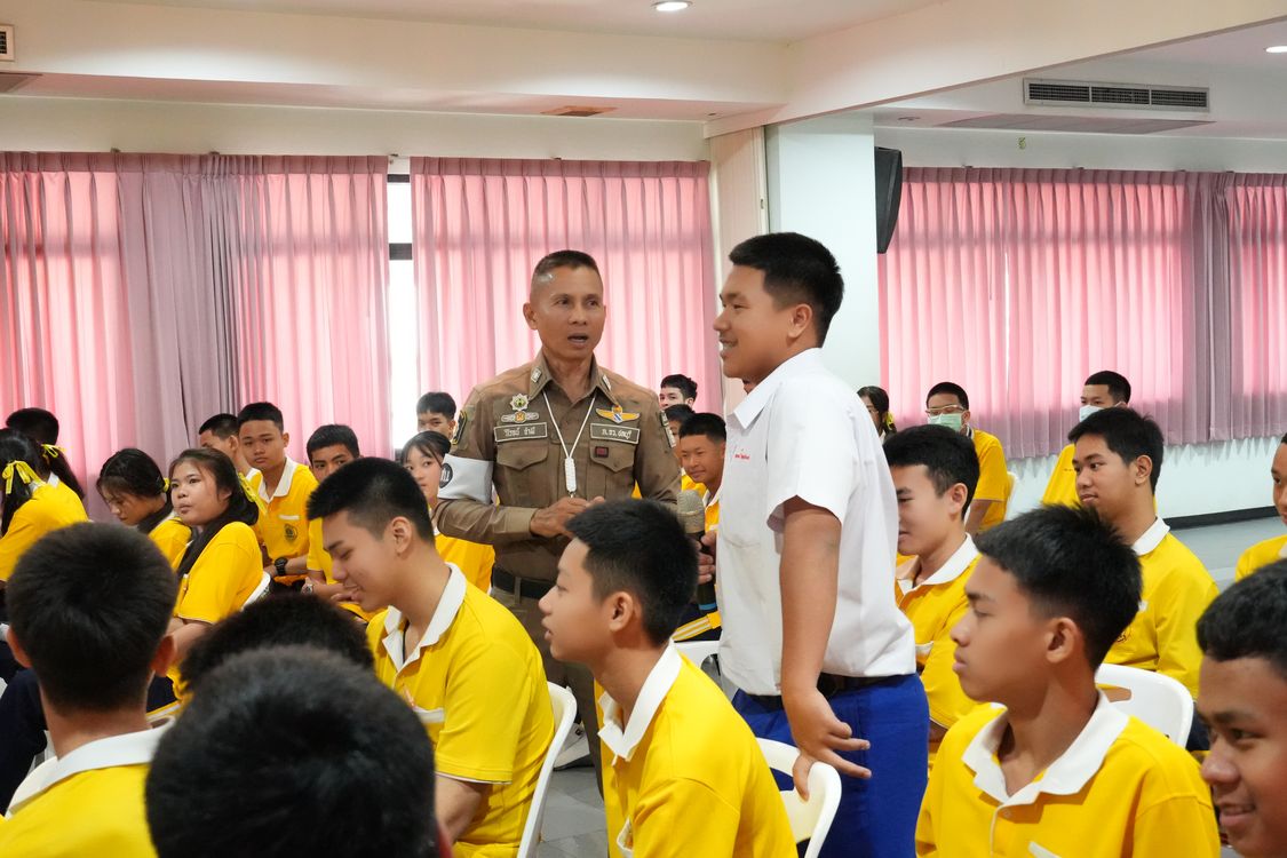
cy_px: 429
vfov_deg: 27.3
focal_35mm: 50
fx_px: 1769
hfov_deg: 40.0
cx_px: 644
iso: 8000
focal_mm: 33
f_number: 6.3
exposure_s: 1/100
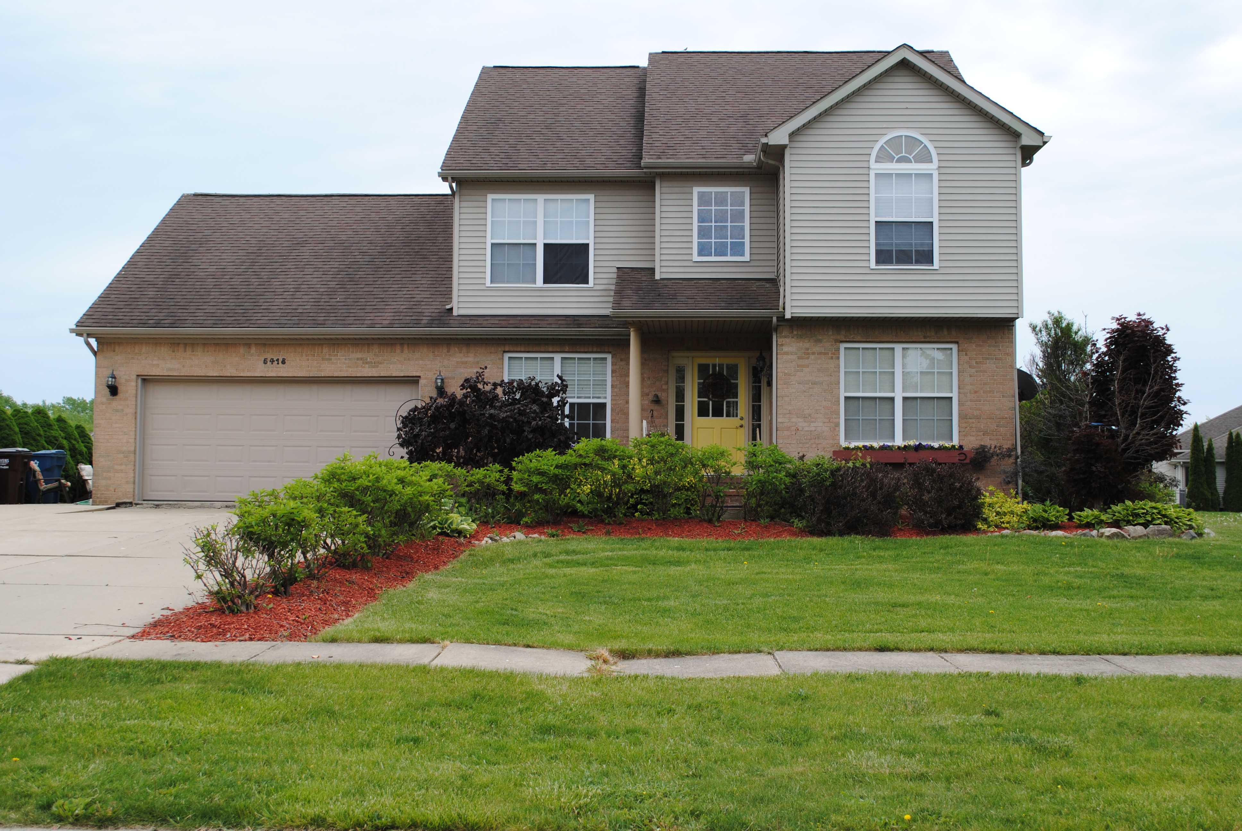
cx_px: 621
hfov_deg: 49.5
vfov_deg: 34.3
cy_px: 416
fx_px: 1347
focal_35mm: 39
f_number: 7.1
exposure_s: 1/200
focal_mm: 26
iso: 100
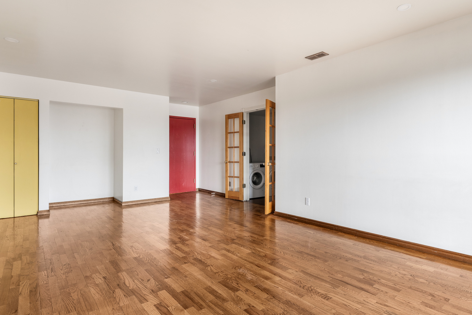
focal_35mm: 20
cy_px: 155
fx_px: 258
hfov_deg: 83.9
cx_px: 283
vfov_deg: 62.8
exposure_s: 3
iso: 200
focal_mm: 14.5
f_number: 9
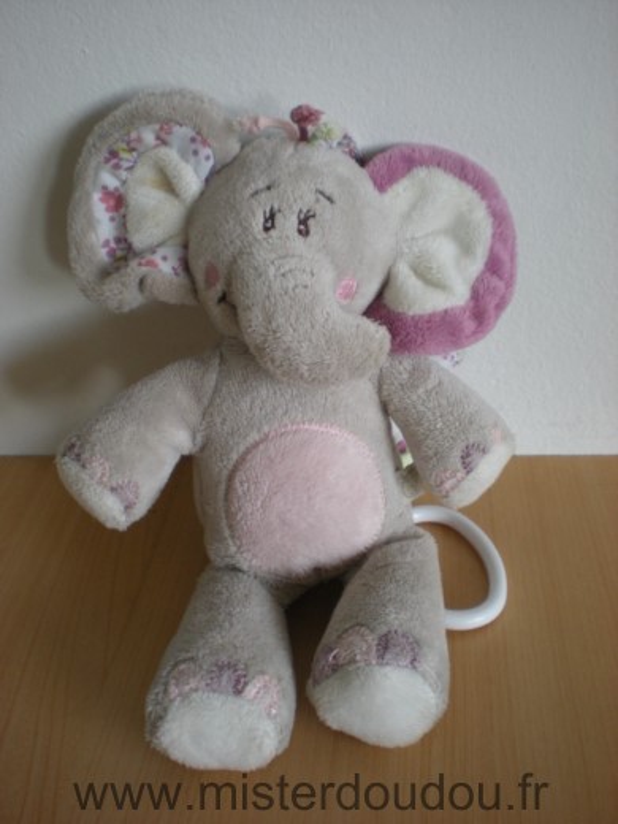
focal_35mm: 38
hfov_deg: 37.7
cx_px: 309
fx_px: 905
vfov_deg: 49.0
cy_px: 412
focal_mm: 6.3
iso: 141
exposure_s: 1/64.3
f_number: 3.1
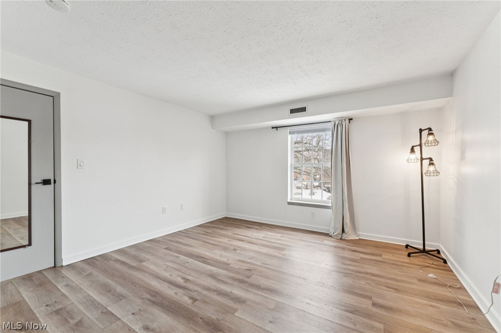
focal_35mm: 14
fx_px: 195
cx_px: 250
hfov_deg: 104.3
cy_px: 166
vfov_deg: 81.2
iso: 250
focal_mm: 14
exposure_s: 1/20
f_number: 5.6
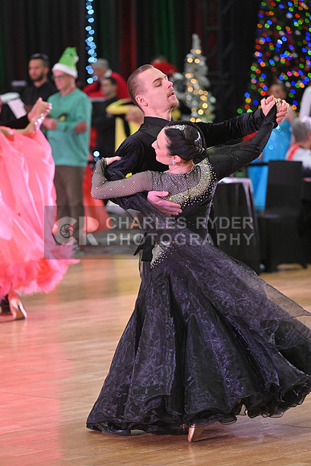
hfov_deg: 8.3
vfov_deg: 12.4
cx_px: 156
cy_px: 233
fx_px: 2137
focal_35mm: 165
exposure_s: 1/400
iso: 3200
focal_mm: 165
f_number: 5
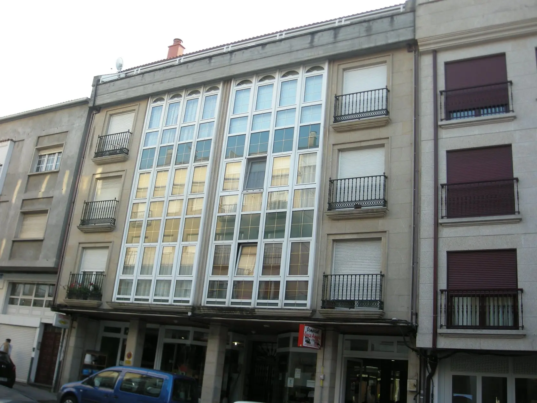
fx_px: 543
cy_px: 202
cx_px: 268
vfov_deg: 40.7
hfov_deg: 52.6
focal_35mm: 35
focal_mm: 5.7
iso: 50
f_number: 2.8
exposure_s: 1/132
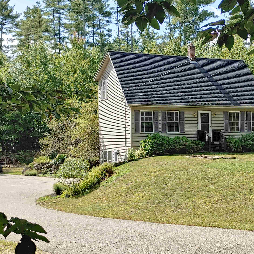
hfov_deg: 33.1
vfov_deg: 33.4
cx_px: 171
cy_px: 122
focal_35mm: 51
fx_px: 423
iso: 50
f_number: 1.8
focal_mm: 4.36
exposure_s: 1/1333
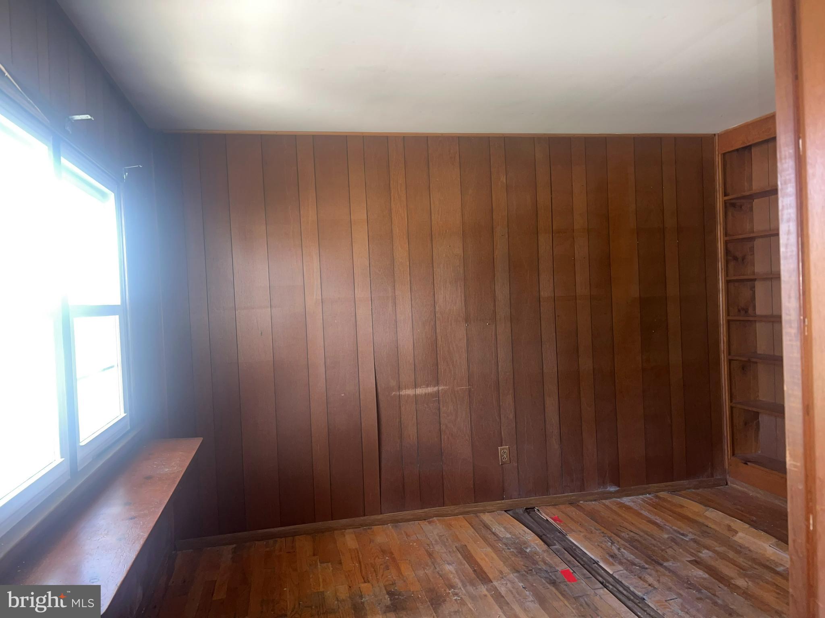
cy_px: 309
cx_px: 412
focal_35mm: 26
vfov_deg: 53.1
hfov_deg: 67.3
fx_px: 620
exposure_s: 1/17
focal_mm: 5.7
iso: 64
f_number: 1.5
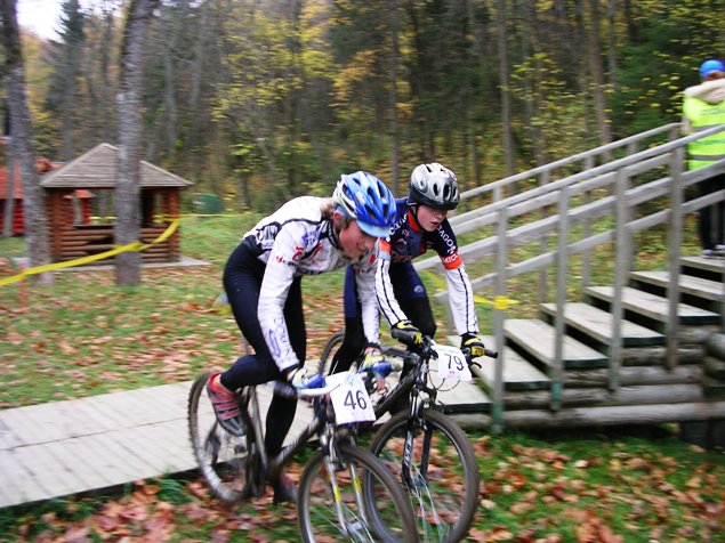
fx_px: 796
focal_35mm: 38
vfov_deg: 37.7
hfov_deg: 49.0
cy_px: 272
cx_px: 362
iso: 50
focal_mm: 5.8
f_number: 2.8
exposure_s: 1/51
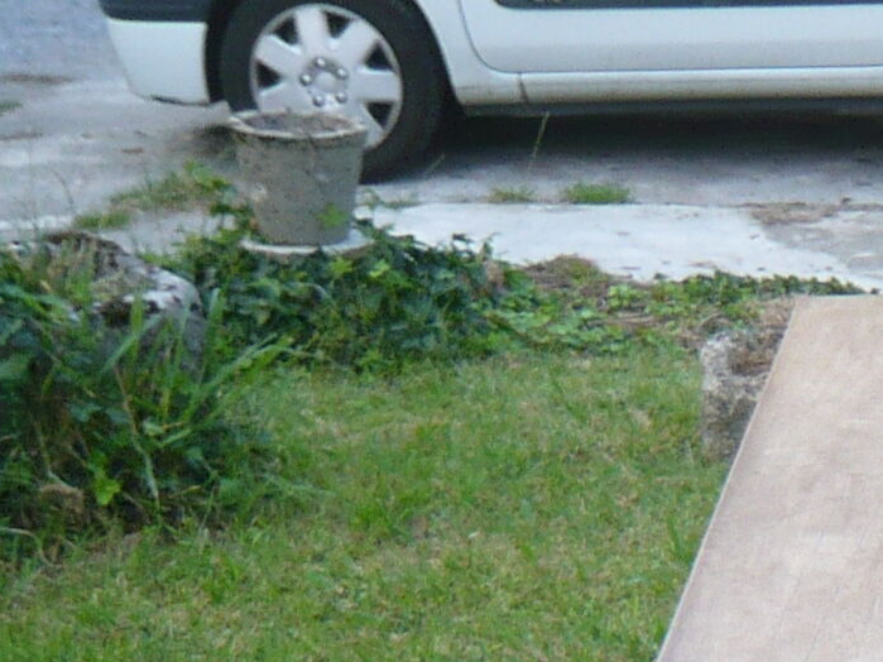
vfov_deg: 10.8
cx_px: 1457
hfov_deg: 14.5
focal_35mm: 123
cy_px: 1415
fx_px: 3137
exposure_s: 1/80
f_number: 2.8
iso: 100
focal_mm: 4.6
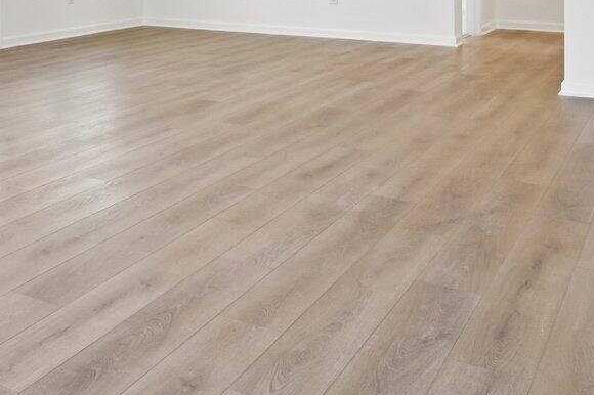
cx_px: 115
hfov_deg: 36.2
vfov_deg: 23.4
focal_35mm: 53
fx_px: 874
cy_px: -74
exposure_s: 1/25
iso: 100
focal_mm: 15
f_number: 8
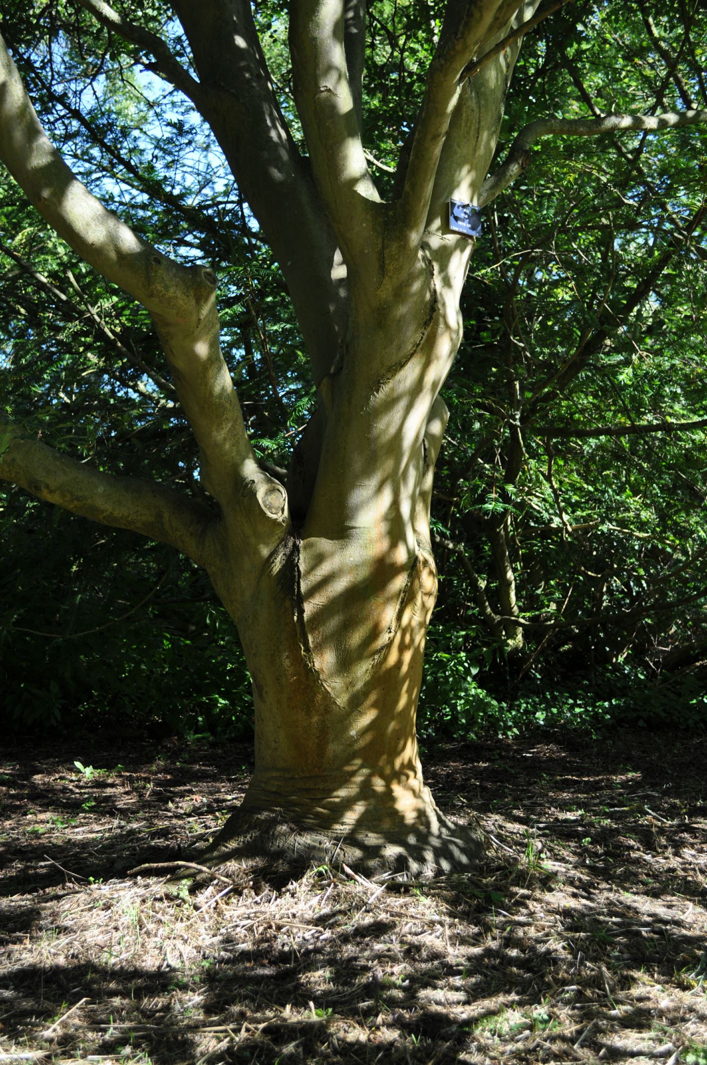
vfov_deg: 41.2
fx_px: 1418
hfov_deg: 28.0
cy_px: 532
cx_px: 354
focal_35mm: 48
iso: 200
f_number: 6.3
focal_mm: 32
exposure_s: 1/160
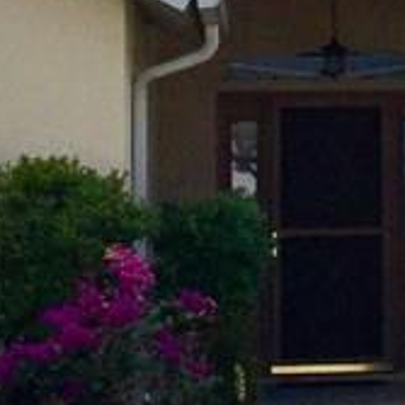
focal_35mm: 168
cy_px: 5
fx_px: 2224
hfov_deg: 10.1
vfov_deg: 10.3
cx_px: 567
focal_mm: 3.3
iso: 25
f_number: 2.4
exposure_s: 1/3135
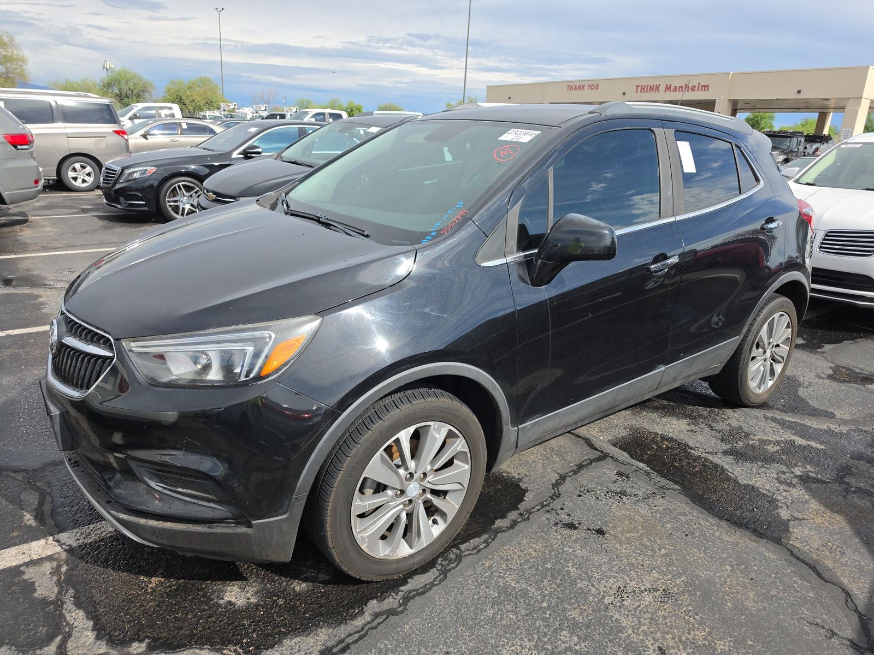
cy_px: 328
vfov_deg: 58.9
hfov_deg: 73.9
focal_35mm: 23
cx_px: 437
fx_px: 581
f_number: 1.4
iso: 64
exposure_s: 1/5151
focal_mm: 6.5
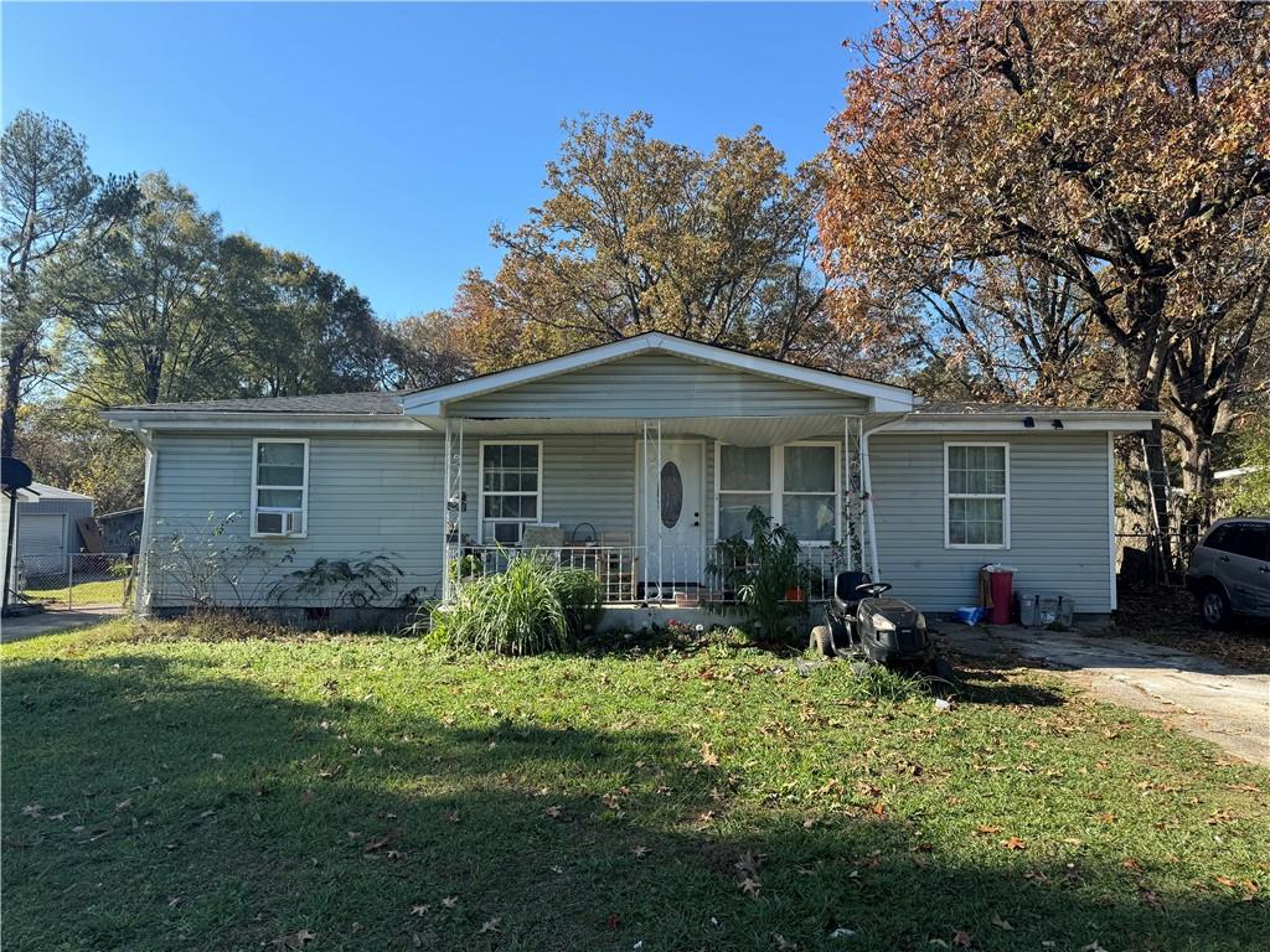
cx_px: 635
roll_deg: -0.1
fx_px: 881
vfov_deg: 56.8
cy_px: 476
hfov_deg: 71.6
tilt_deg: +2.9
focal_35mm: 24
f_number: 1.78
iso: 80
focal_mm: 6.76
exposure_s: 1/1721
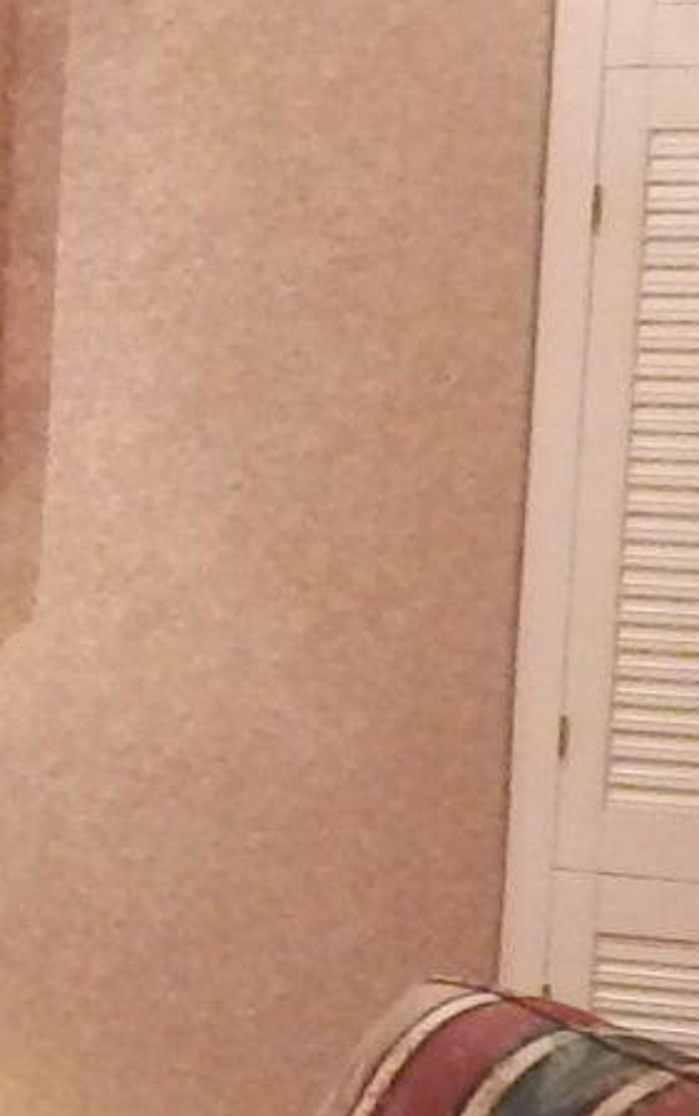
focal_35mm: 151
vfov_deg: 13.8
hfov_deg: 7.5
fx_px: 4598
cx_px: -1532
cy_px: 825
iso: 800
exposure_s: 1/30
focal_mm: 4.5
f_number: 3
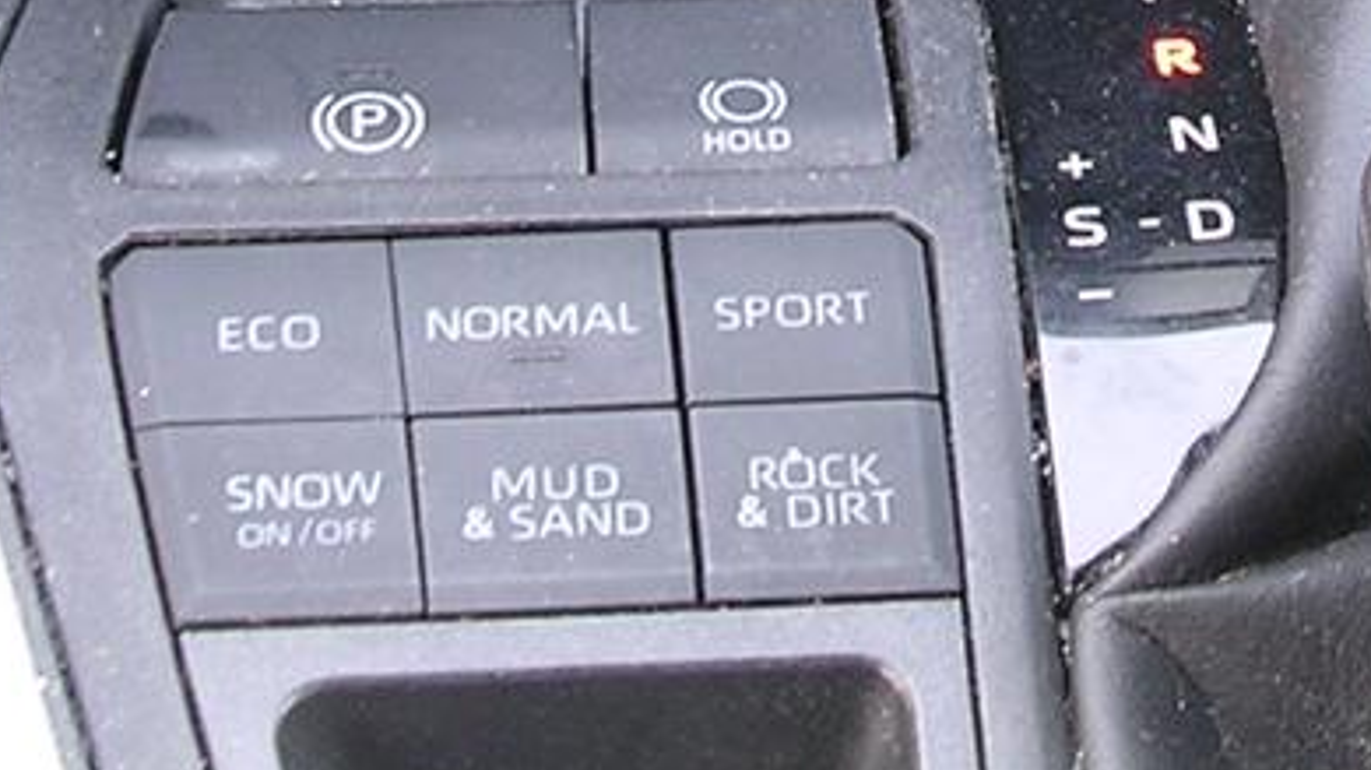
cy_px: -879
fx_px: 4942
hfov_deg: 15.6
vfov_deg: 8.4
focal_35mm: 136
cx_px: 1192
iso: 100
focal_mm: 5.8
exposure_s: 1/12.8
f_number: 2.8
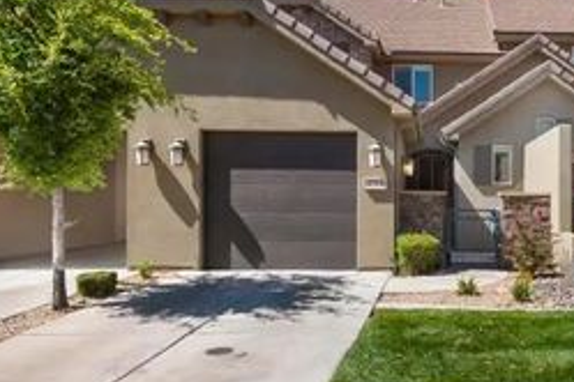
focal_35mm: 36
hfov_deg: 49.9
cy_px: 163
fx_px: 574
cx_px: 461
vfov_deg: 36.8
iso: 100
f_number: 14
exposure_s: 1/320
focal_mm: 14
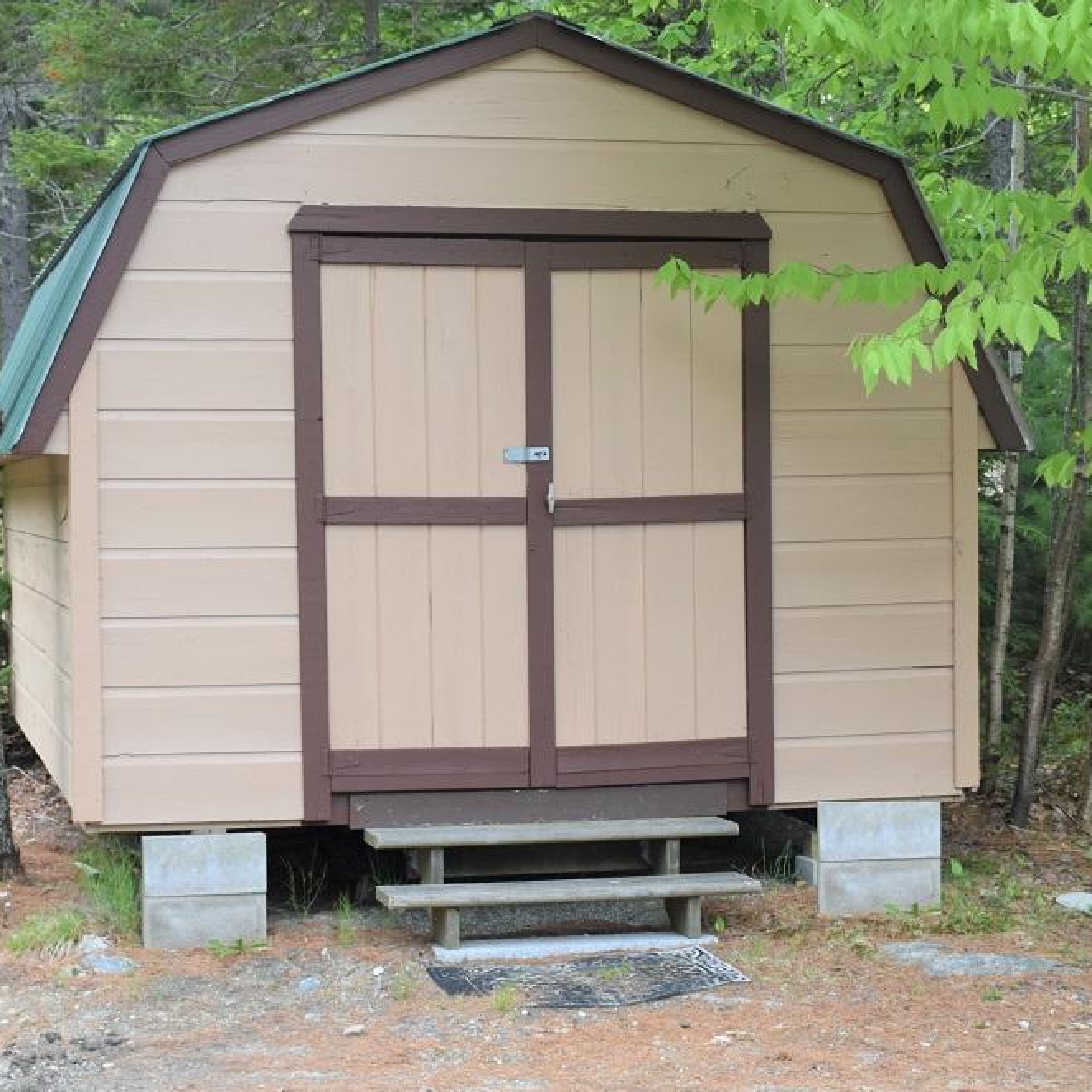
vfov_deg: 22.5
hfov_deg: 22.5
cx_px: 602
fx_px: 2748
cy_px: 548
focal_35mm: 77
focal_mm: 40
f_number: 5.6
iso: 400
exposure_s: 1/125
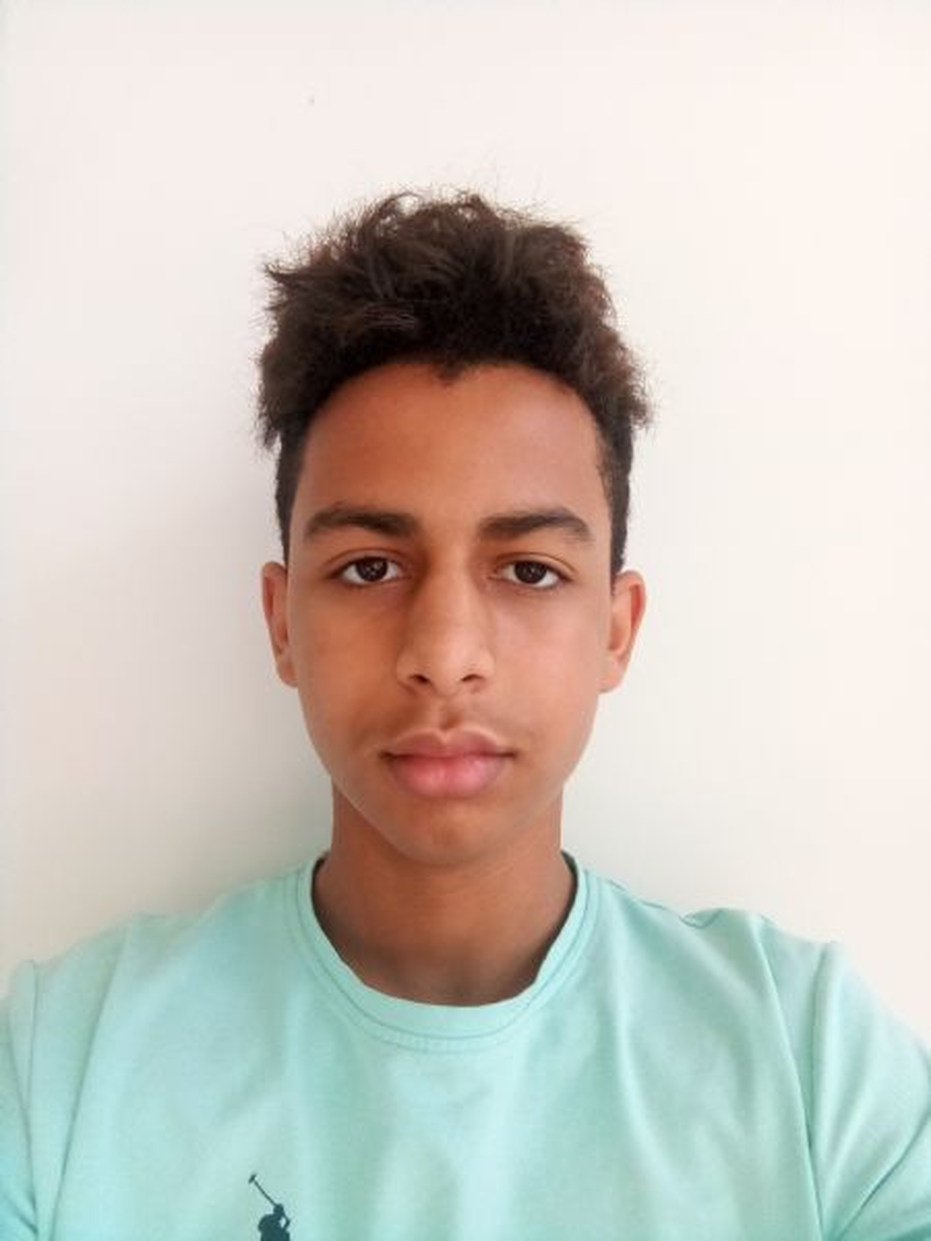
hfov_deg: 54.9
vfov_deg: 69.4
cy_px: 620
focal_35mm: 25
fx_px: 897
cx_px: 466
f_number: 2
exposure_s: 1/100
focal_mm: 2.7
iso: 141
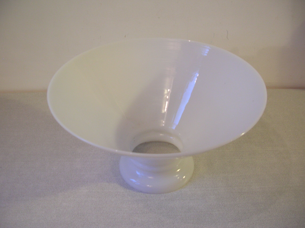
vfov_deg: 40.6
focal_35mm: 35
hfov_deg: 52.7
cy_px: 114
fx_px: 308
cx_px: 152
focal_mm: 5.8
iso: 115
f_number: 2.8
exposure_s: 1/4.9
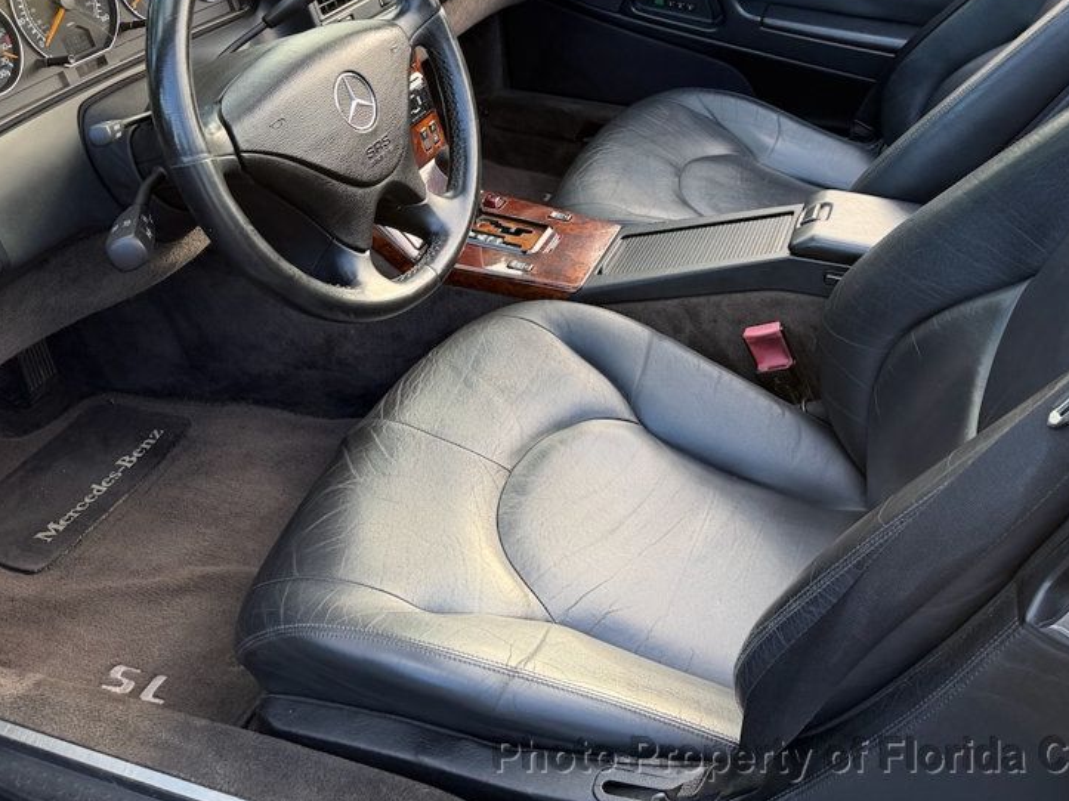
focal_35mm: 34
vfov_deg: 41.0
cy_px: 238
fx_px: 1050
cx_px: 656
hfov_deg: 53.5
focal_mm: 6.76
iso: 80
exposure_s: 1/173
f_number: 1.78
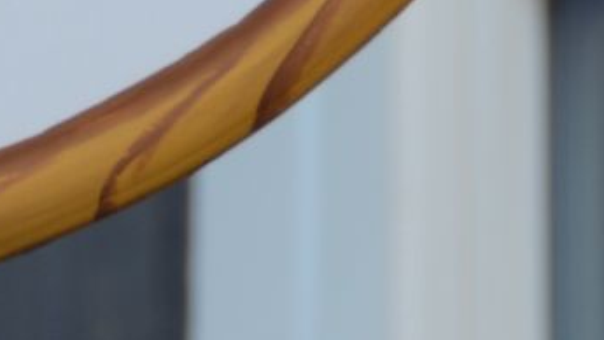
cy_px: -582
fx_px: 20148
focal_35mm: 1258
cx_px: -219
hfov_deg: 1.7
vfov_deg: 1.0
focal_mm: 135
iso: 100
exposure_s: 1/160
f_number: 5.6
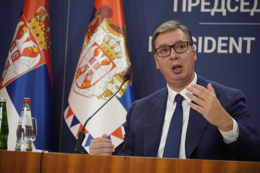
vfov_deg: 7.2
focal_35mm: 192
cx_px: 130
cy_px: 86
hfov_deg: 10.7
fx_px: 1387
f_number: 5.6
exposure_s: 1/400
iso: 6400
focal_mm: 128
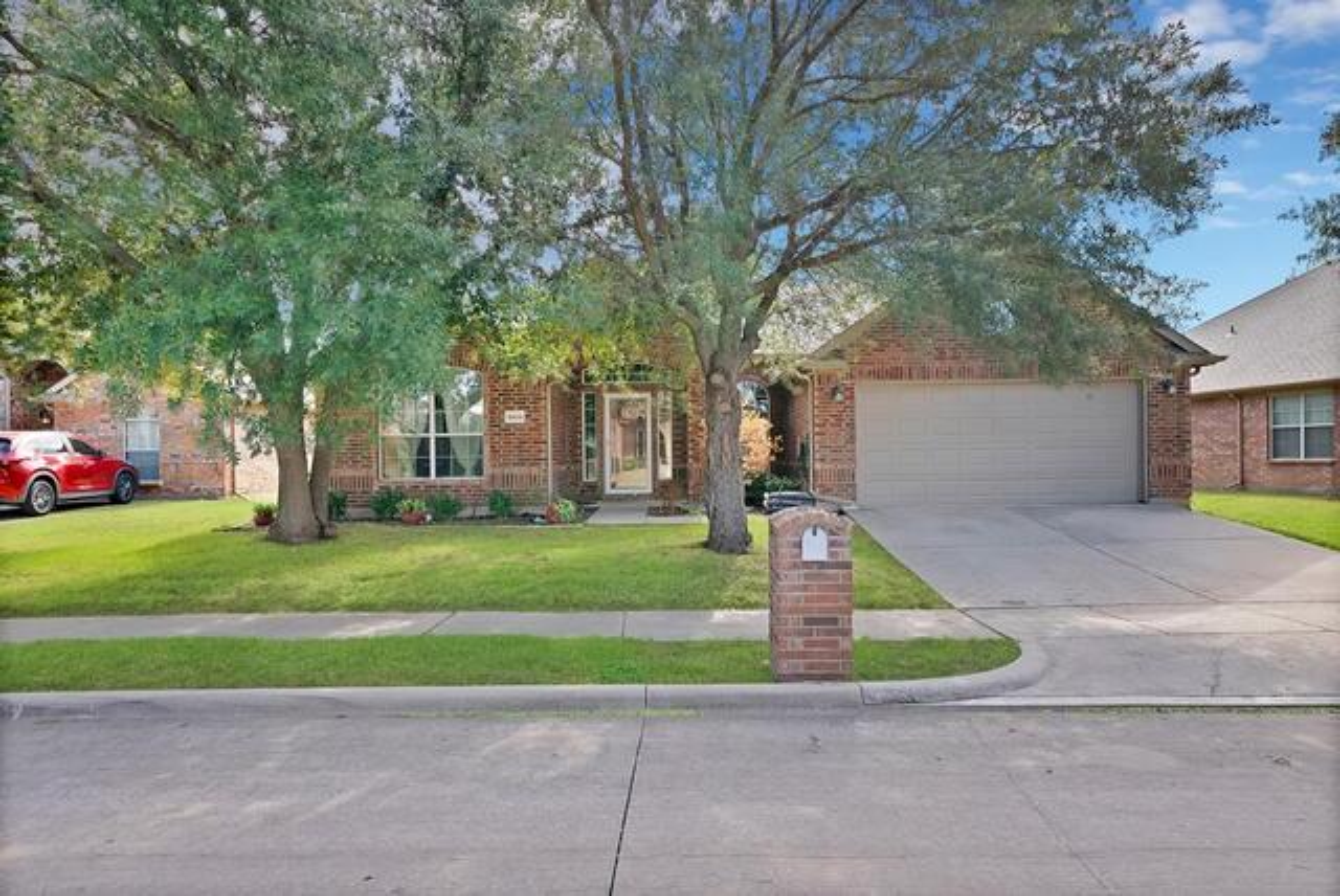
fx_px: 894
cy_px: 448
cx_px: 670
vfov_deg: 53.2
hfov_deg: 73.7
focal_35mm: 24
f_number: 9
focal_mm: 24
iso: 640
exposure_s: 1/15
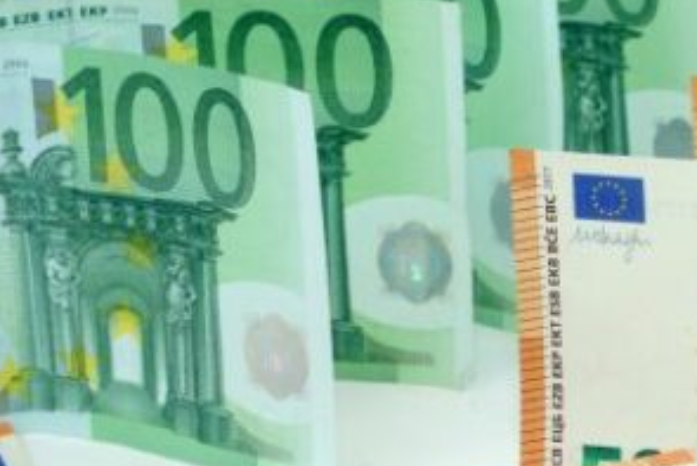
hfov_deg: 7.5
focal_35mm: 273
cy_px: 409
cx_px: 657
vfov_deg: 5.0
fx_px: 5288
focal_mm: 105
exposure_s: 1/250
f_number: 18
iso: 1000
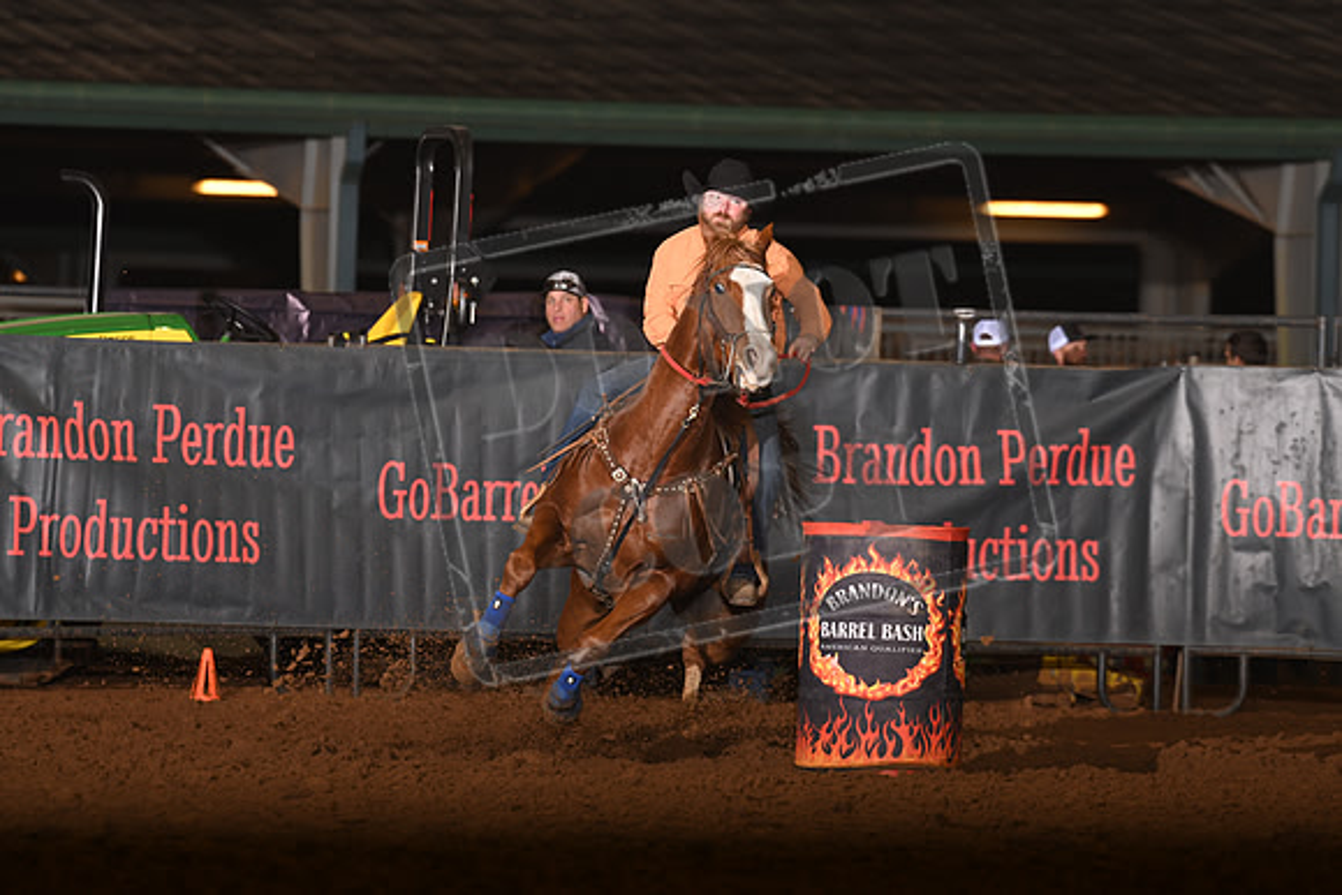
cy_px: 448
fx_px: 11558
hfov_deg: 6.6
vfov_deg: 4.4
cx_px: 671
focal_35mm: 310
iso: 1000
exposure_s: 1/250
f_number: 5.6
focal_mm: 310
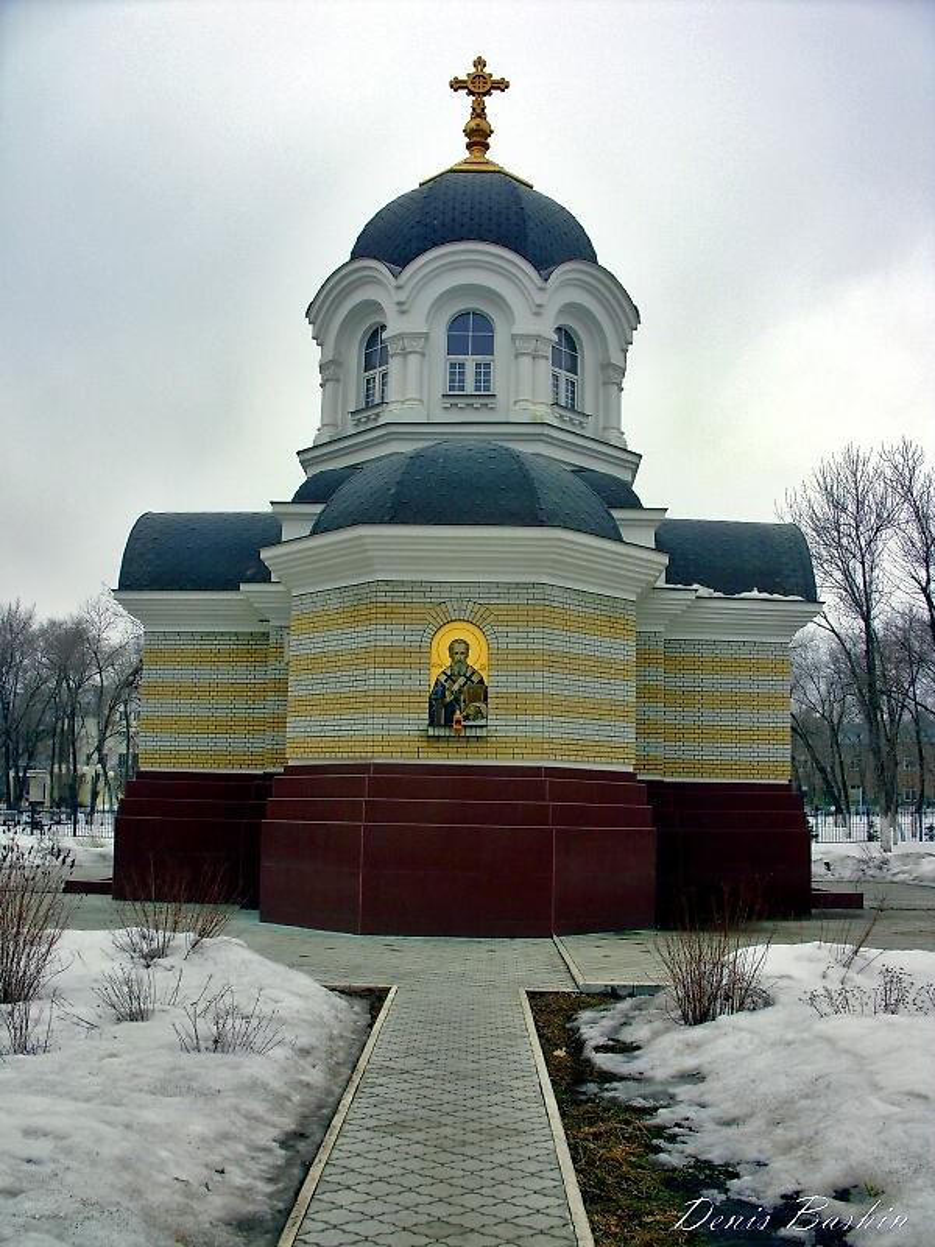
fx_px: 1369
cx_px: 468
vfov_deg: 49.0
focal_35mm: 38
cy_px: 624
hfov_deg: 37.7
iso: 50
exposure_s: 1/384
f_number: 4.9
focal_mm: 6.3
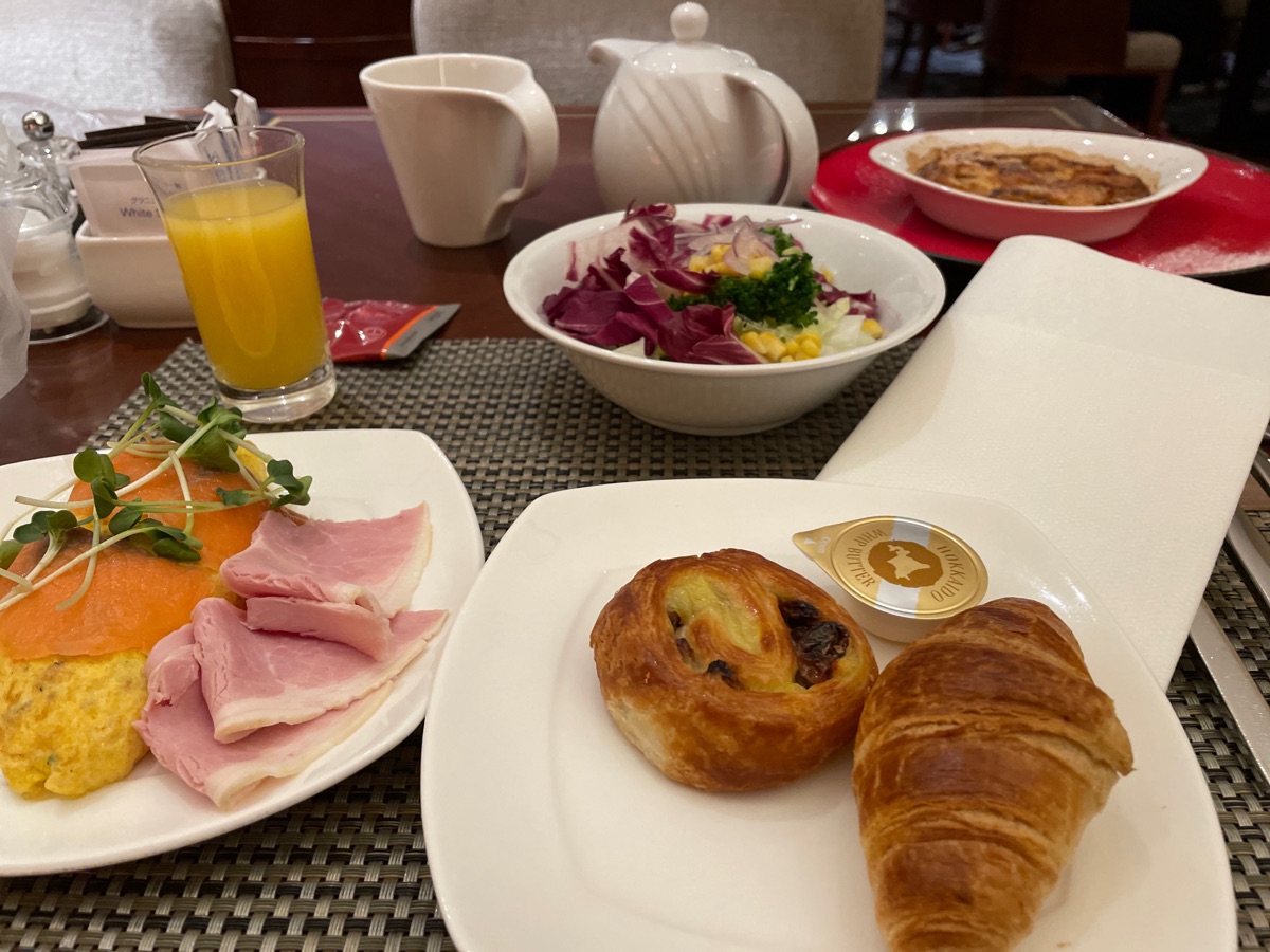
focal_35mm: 26
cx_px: 635
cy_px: 476
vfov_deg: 53.1
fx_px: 954
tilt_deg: -31.7
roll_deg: +1.4
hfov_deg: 67.3
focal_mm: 4.2
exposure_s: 1/50
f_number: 1.6
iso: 250
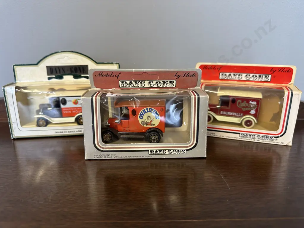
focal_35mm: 24
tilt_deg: -16.5
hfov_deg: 71.6
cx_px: 152
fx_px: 211
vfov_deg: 56.8
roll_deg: -0.2
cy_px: 114
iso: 160
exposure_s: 1/50
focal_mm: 6.86
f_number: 1.78
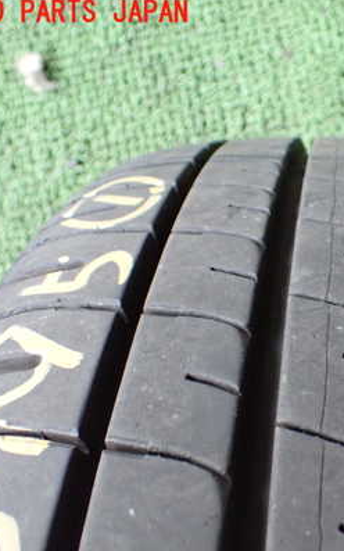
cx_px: 352
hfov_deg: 25.4
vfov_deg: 41.8
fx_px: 720
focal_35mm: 48
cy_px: 308
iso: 800
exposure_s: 1/80
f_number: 2.3
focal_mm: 5.4
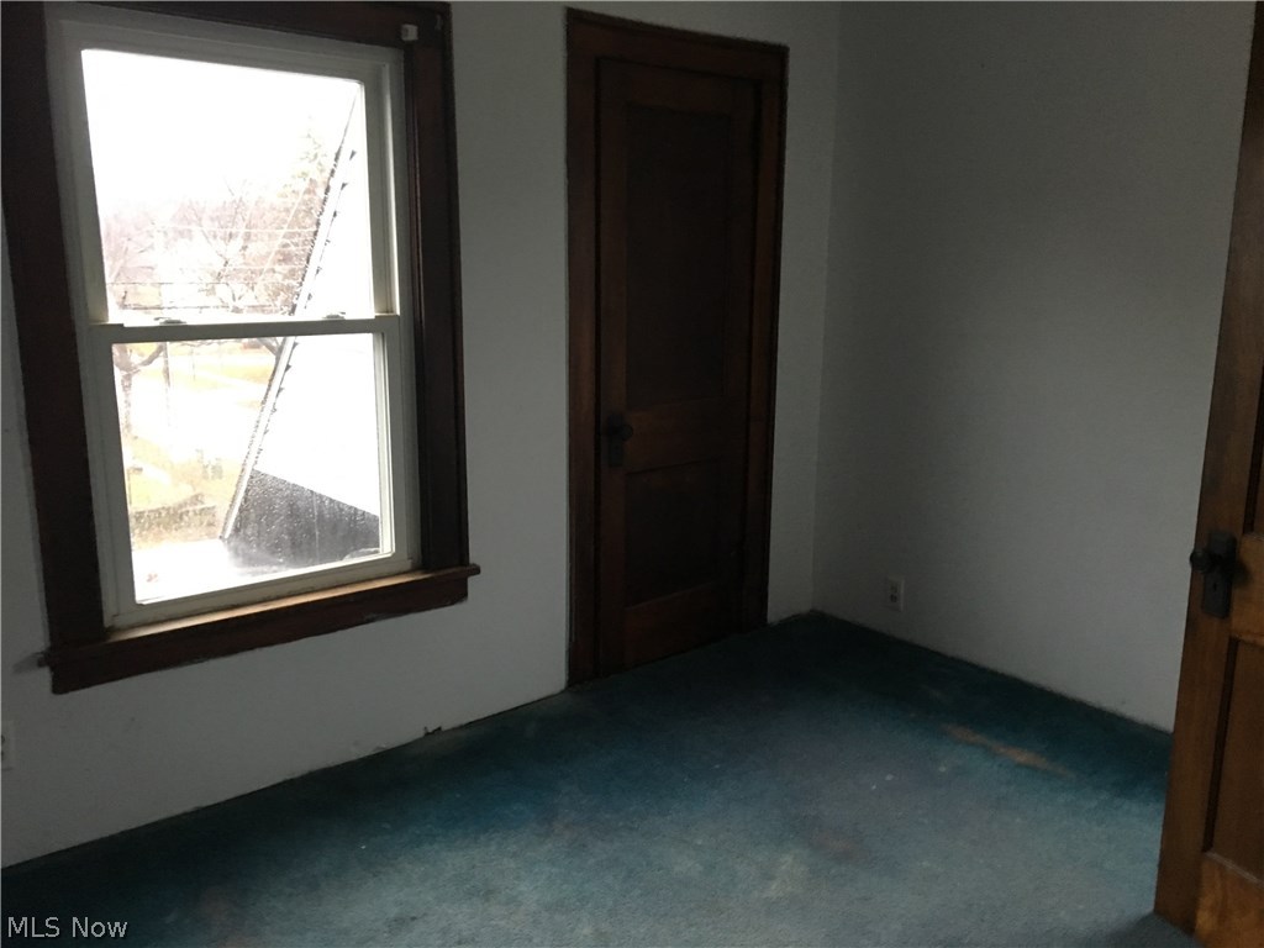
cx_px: 632
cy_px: 474
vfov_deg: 48.2
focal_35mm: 29
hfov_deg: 61.7
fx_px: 1059
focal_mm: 4.15
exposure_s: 1/17
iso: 200
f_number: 2.2
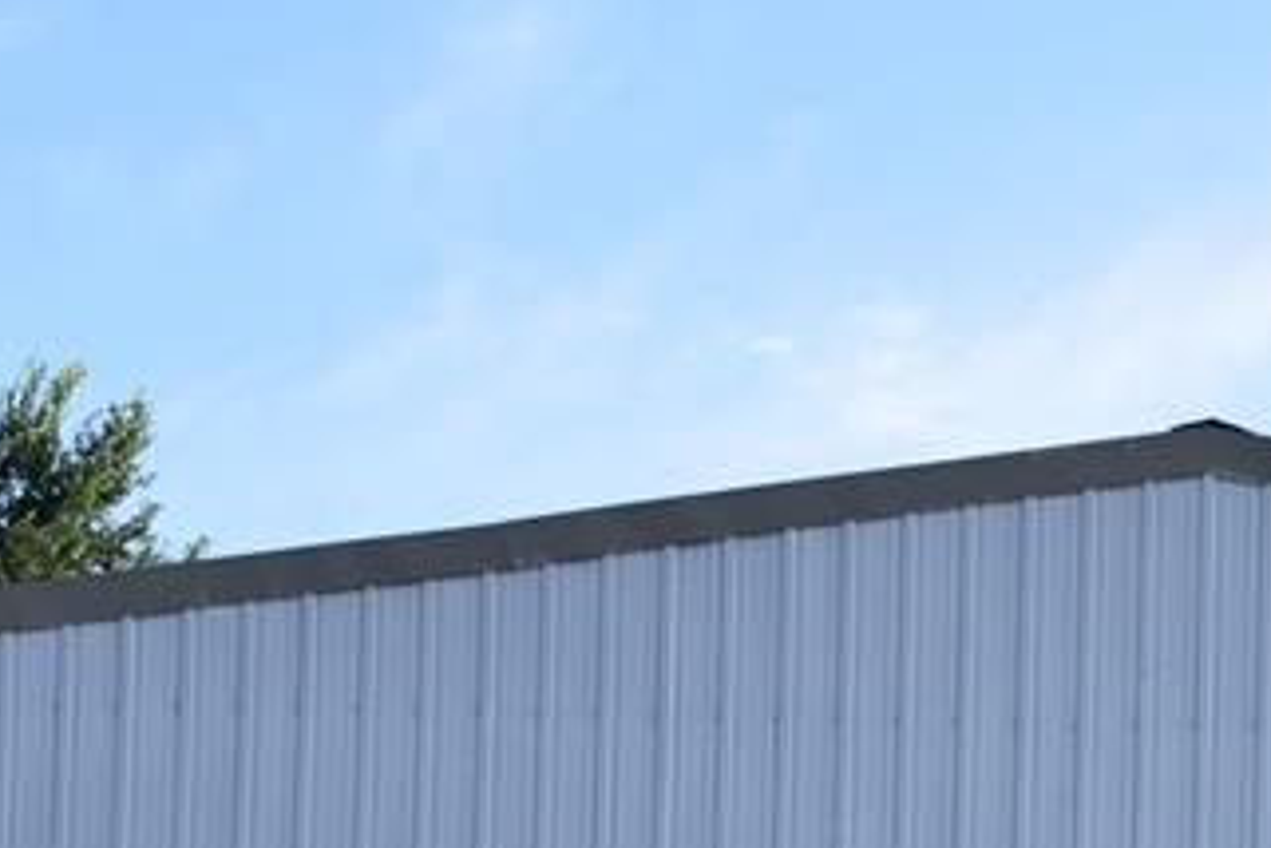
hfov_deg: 13.3
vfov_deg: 8.8
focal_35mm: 153
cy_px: 1213
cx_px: 1202
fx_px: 5401
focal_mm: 32
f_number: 6.3
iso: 400
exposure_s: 1/1600
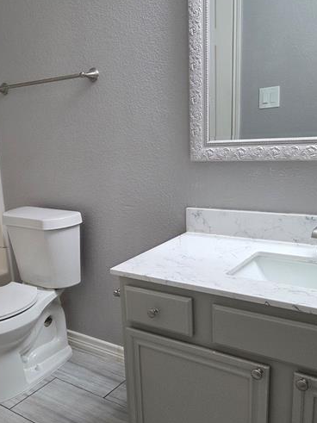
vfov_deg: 51.1
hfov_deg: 38.8
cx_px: 85
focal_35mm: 36
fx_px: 440
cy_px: 252
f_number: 1.8
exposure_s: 1/120
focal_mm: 5.4
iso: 250
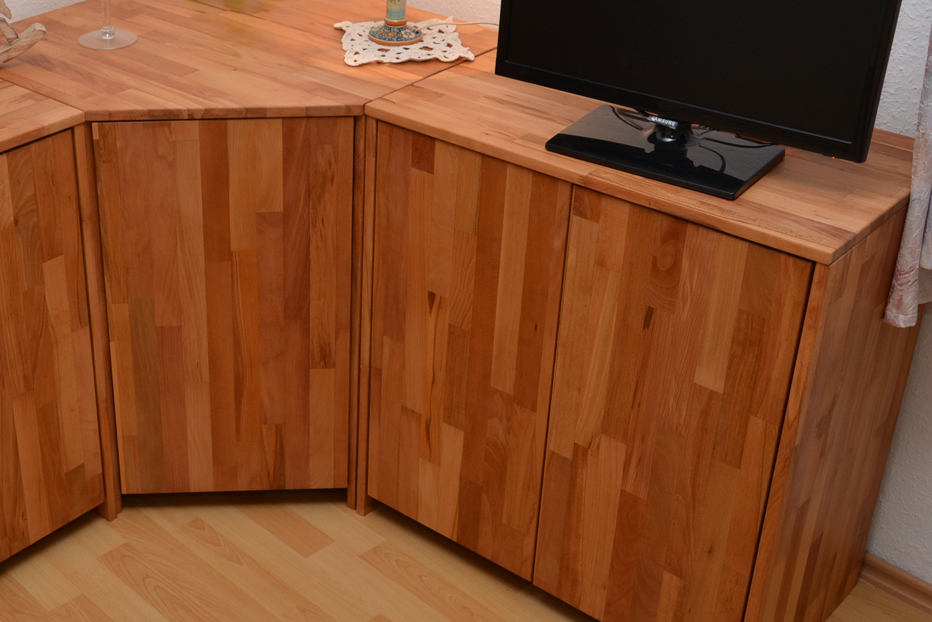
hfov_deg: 34.4
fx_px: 1476
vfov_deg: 23.8
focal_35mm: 57
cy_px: 288
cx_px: 256
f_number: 5.6
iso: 400
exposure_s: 1/60
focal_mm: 32
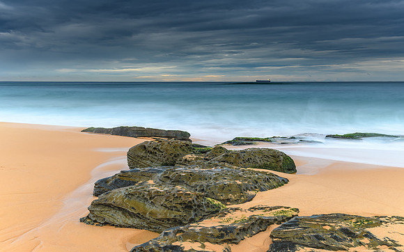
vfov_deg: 31.9
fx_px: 441
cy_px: 129
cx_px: 210
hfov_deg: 49.2
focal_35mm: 40
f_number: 5
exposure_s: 5
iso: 100
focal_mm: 24
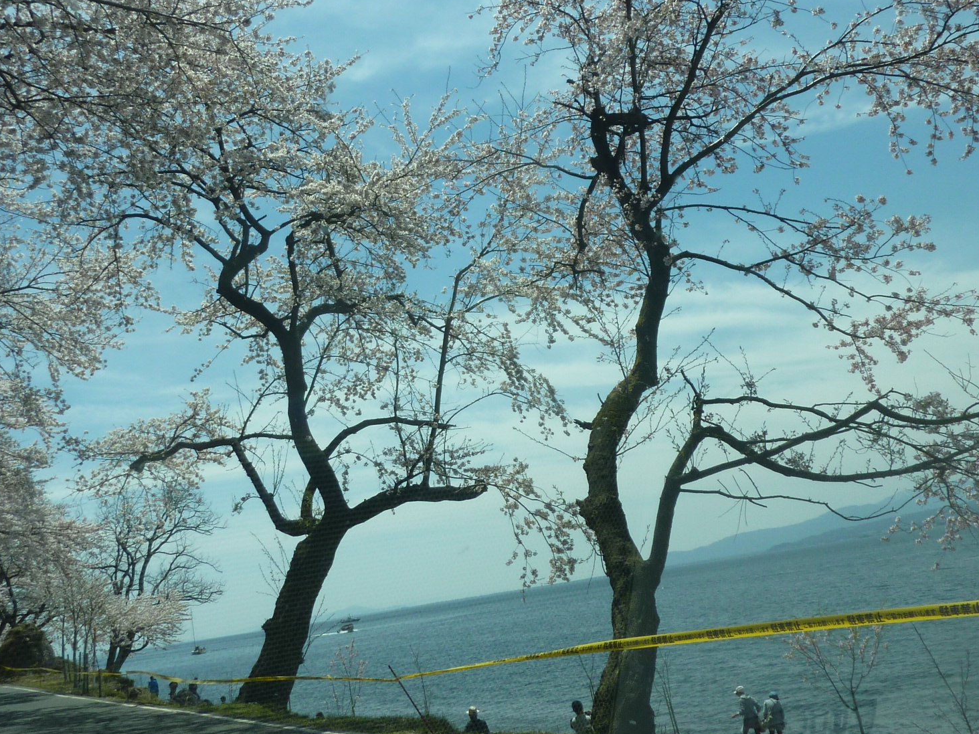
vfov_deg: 40.4
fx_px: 990
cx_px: 431
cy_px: 281
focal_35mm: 35
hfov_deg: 52.5
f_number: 5.6
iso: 80
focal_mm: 4.1
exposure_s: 1/500
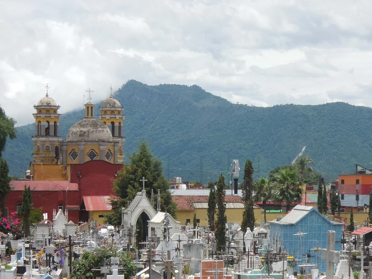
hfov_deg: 18.7
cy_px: 140
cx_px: 186
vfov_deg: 14.1
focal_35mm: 105
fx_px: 1128
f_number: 5
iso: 125
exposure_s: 1/800
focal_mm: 18.7
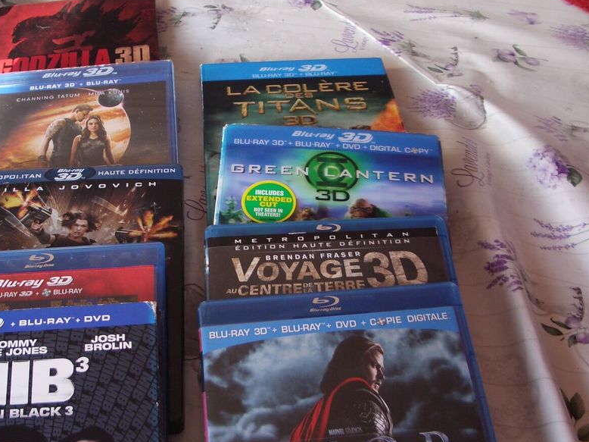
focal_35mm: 45
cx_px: 213
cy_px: 255
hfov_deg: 41.7
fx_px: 765
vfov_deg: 32.1
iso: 100
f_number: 2.6
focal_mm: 5.8
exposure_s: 1/60
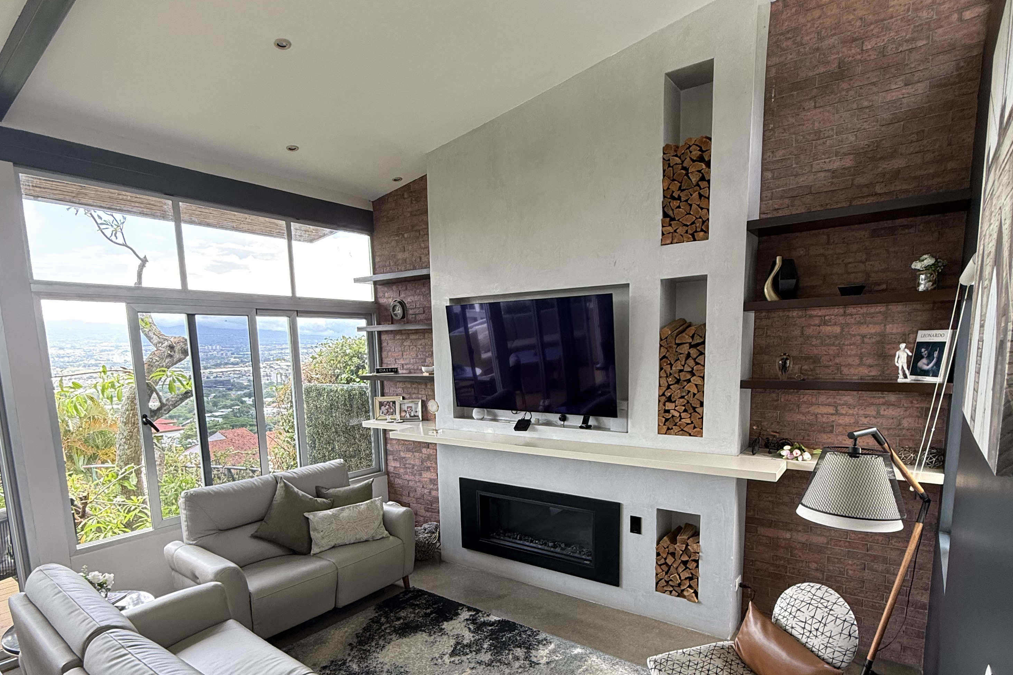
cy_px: 432
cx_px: 508
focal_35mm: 20
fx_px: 563
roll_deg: +1.0
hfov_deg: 84.0
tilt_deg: -8.4
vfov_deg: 60.9
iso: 125
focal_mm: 2.22
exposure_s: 1/99
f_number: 2.2
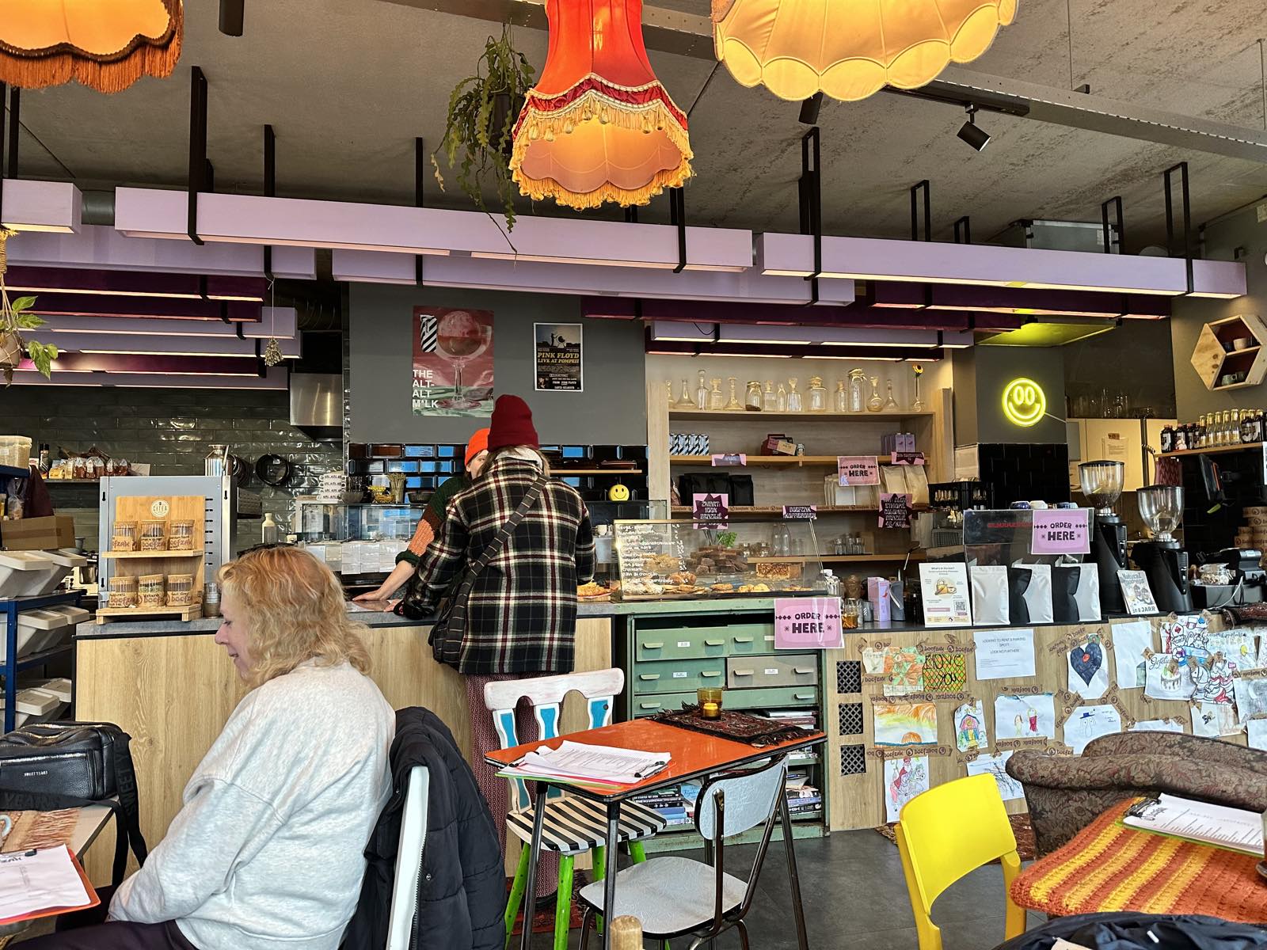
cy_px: 475
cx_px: 634
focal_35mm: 24
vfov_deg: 56.8
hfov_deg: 71.6
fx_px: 878
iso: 200
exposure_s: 1/50
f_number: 1.78
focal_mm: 6.86
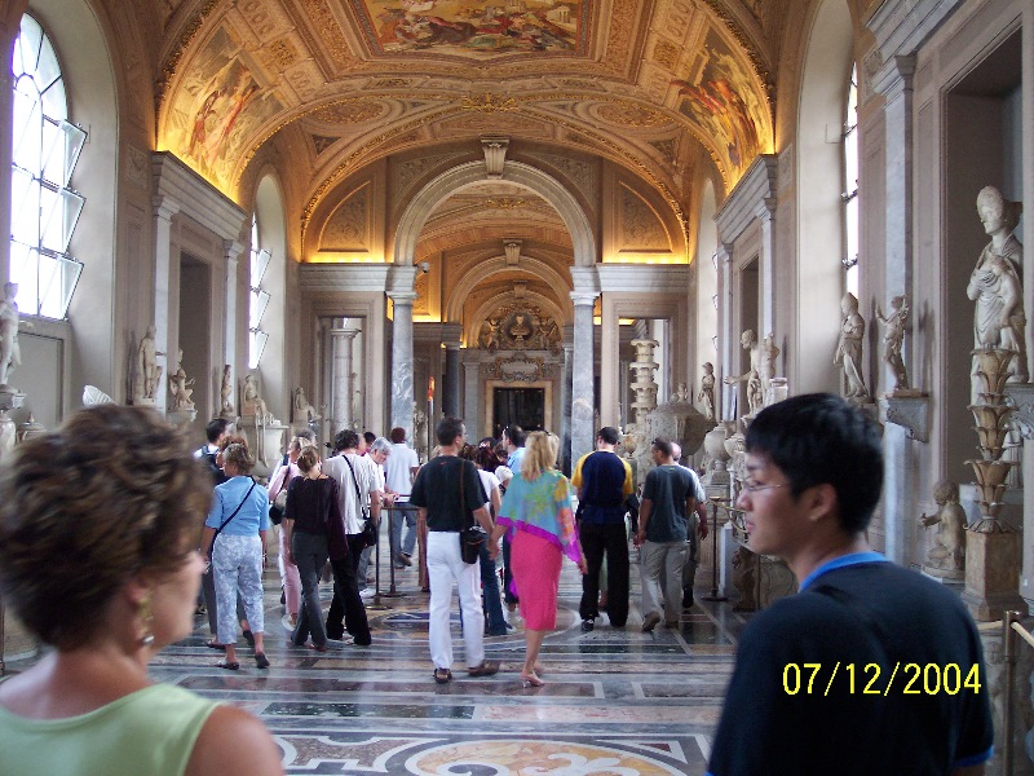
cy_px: 388
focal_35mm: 38
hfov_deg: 49.0
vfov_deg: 37.7
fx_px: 1135
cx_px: 517
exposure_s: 1/30
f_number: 2.8
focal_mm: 8
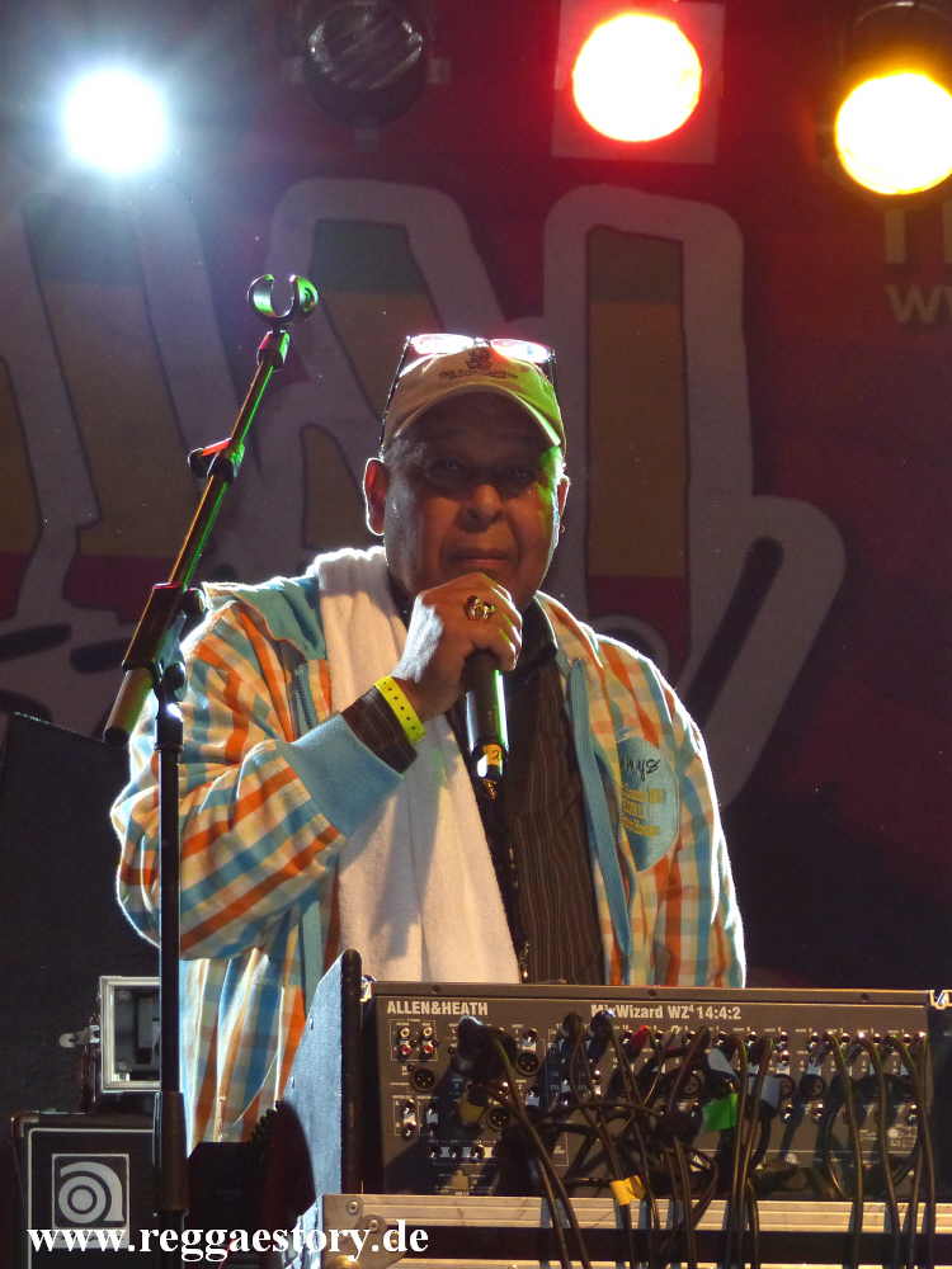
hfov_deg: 11.8
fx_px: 4620
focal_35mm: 126
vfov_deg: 15.6
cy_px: 634
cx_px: 476
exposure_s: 1/160
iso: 400
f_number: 2.8
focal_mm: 22.6
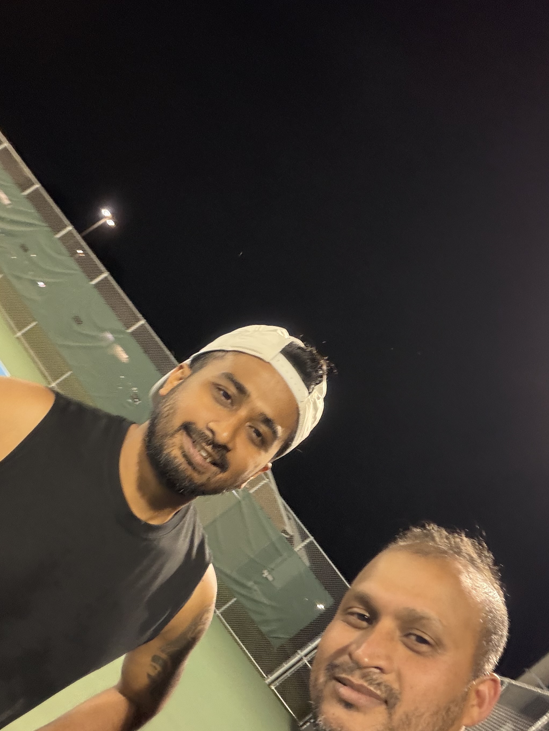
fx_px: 719
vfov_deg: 54.0
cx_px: 247
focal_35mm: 34
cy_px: 367
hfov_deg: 41.7
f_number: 1.9
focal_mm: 2.71
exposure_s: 1/30
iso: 320
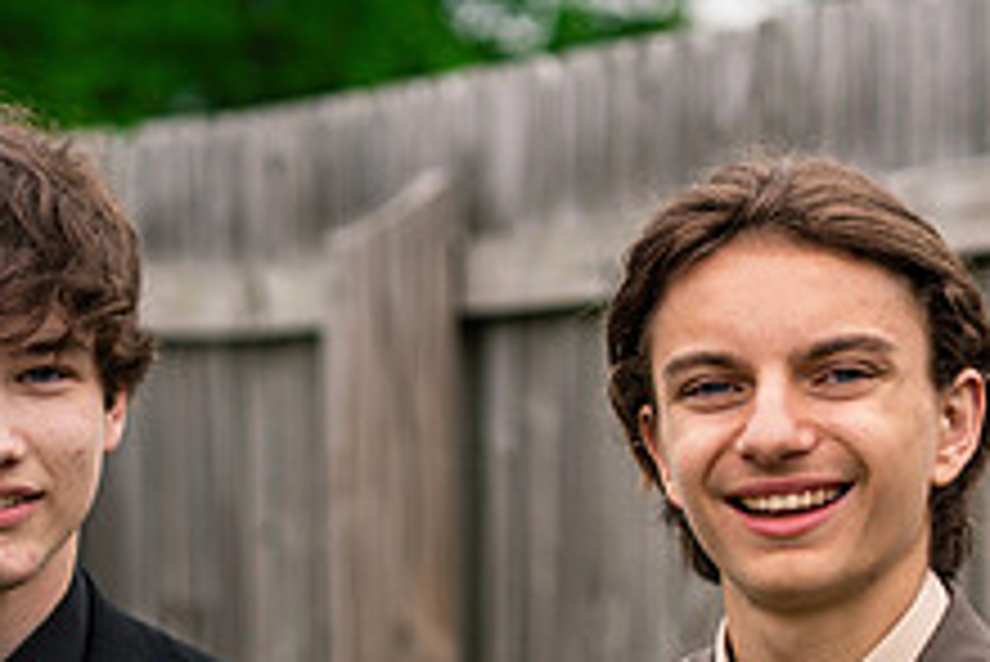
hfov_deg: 9.2
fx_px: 6164
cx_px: 450
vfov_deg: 6.1
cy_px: 858
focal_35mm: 224
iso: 400
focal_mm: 85
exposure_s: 1/1000
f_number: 3.5
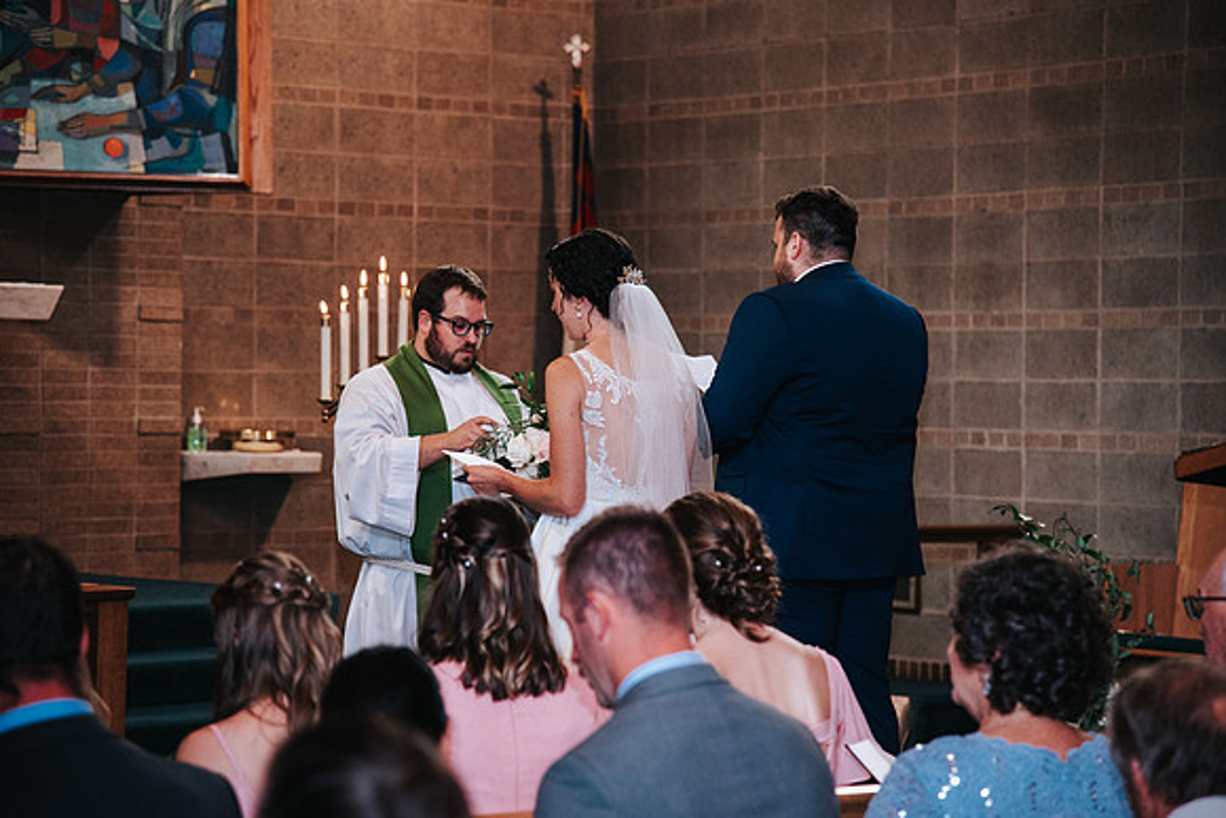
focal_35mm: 107
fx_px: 3651
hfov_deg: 19.1
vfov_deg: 12.8
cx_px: 613
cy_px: 409
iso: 1000
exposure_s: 1/200
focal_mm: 105
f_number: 4
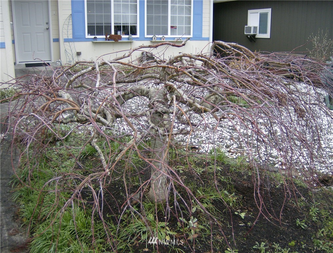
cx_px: 166
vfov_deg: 39.9
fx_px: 348
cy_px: 126
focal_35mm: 36
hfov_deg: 51.2
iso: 100
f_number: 2.8
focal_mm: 6
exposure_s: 1/170
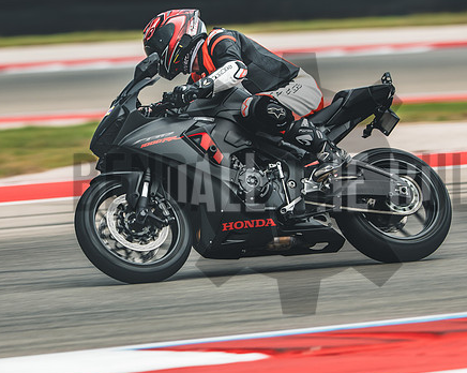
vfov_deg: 2.9
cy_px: 184
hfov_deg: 3.7
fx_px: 7250
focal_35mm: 525
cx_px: 299
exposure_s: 1/320
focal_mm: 280
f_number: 4.5
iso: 160
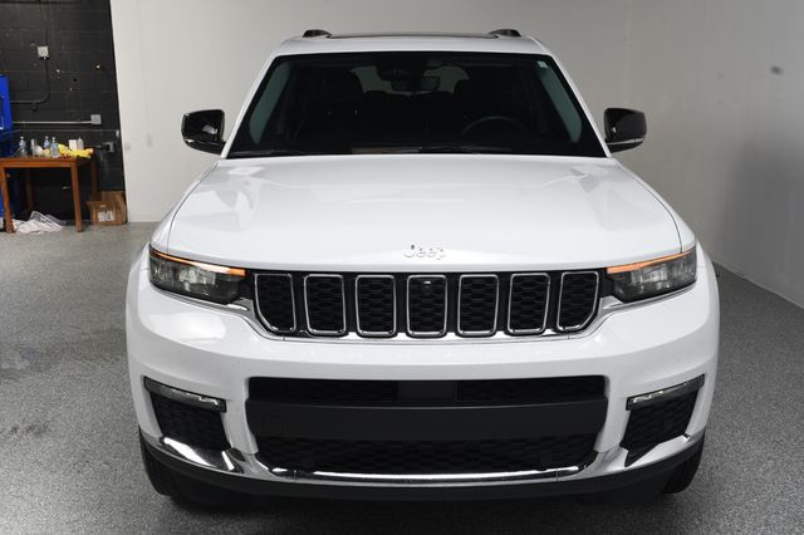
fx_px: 871
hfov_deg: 49.6
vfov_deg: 34.2
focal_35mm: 39
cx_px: 402
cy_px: 268
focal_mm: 26
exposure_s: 1/160
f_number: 13
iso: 100
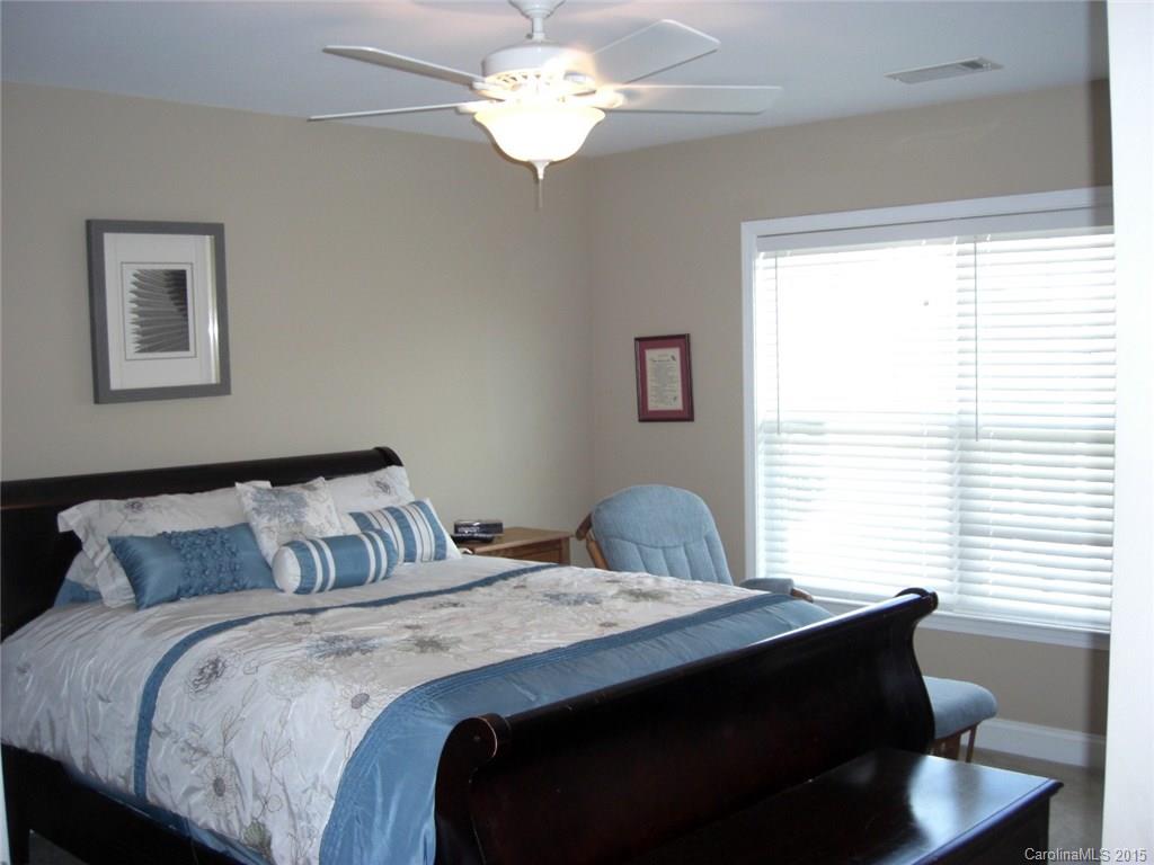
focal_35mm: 38
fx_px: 1267
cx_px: 577
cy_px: 432
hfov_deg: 49.0
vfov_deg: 37.7
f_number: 2.8
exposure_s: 1/80
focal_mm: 7.9
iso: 200
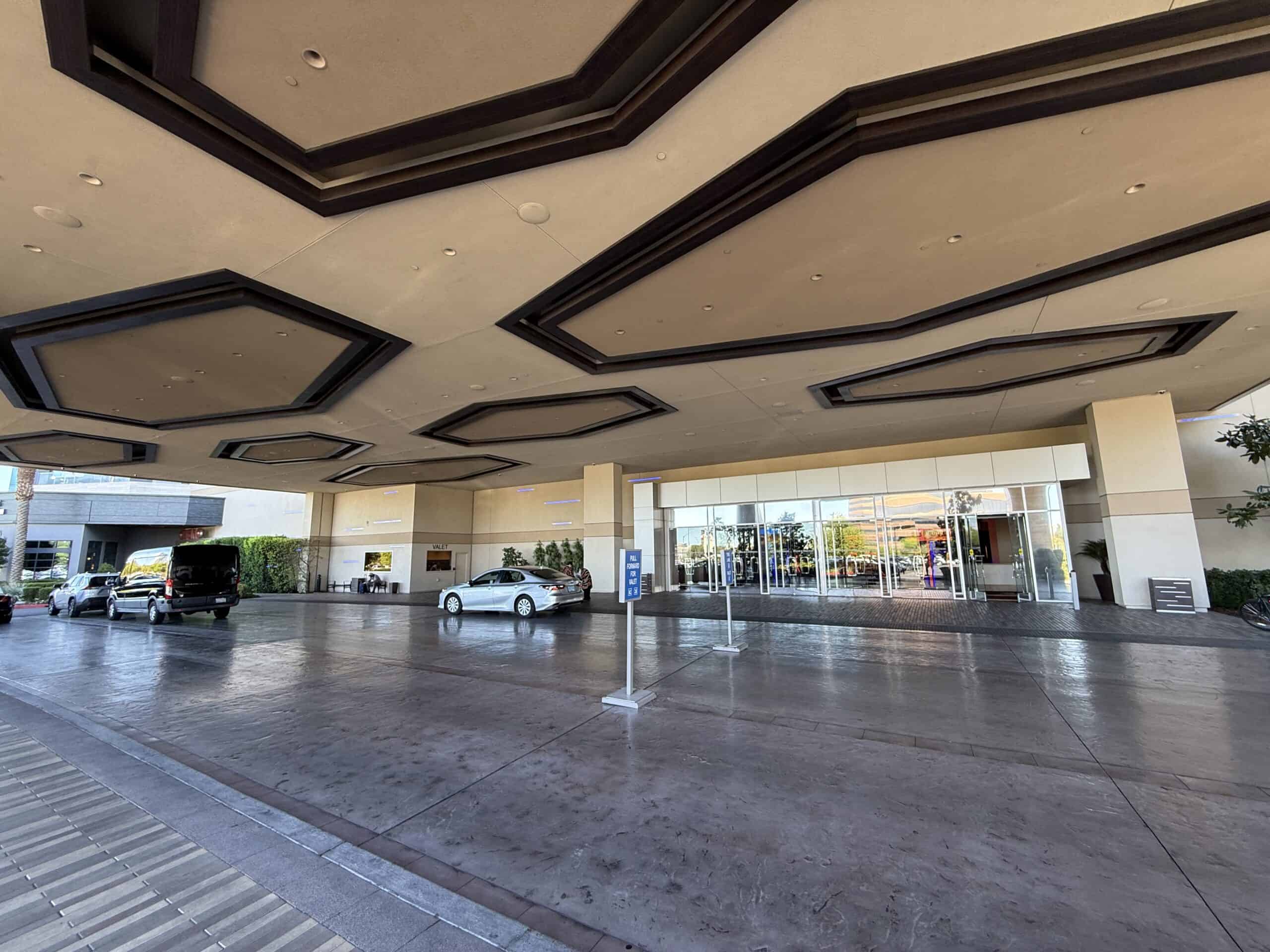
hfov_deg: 102.1
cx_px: 635
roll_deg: +0.4
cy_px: 476
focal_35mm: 14
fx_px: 514
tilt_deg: +9.2
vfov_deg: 85.7
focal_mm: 2.22
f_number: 2.2
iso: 80
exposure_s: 1/99
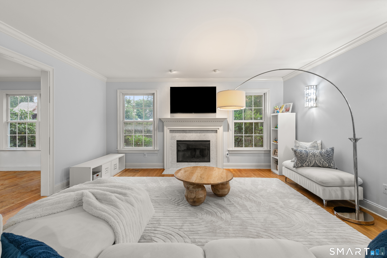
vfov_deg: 73.7
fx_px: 172
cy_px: 129
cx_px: 194
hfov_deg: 96.7
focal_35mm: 16
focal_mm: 16
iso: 250
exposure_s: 1/2
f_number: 11
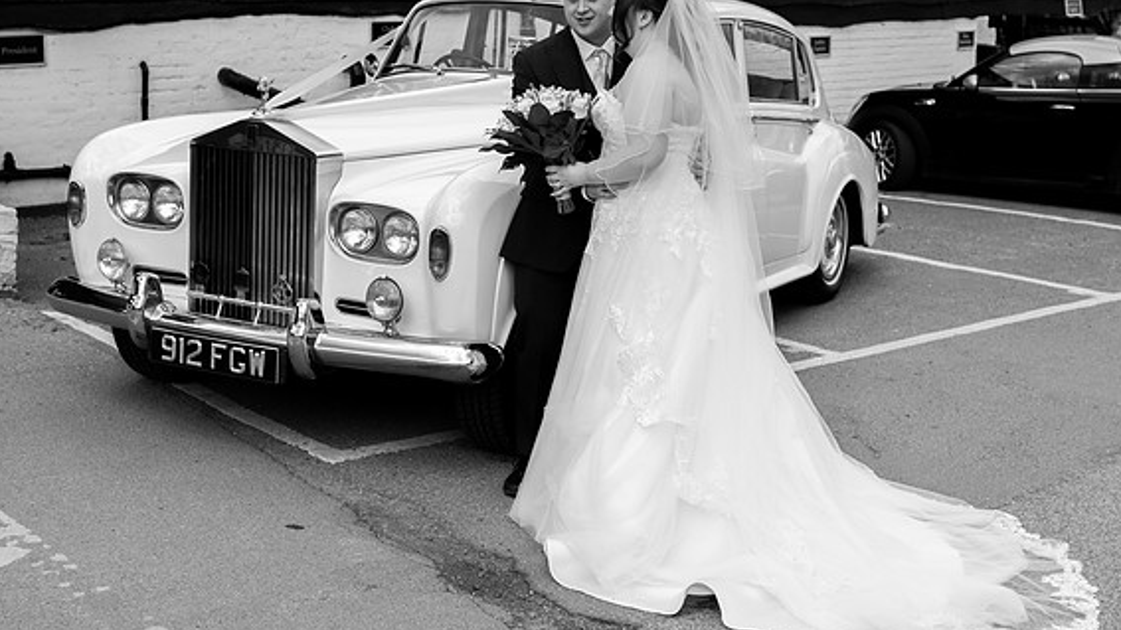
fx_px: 1575
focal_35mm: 53
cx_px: 573
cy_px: 251
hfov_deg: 39.2
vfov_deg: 22.6
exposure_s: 1/250
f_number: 5
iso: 100
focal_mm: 35
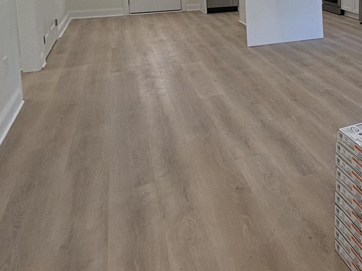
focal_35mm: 39
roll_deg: -0.3
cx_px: 370
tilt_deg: -6.6
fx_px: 408
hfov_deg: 41.1
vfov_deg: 33.4
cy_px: -5
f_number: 2.2
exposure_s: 1/135
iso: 125
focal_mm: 2.22
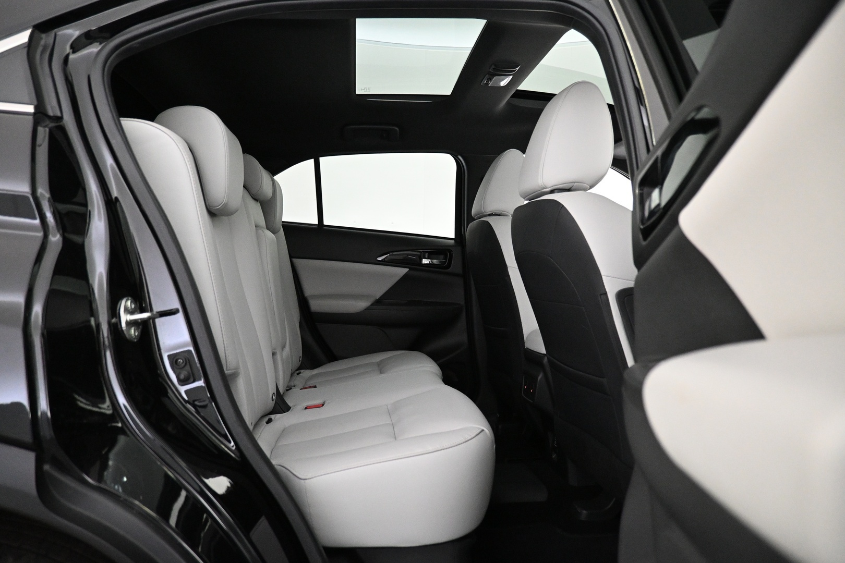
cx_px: 422
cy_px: 282
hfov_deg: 73.7
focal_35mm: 24
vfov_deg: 53.1
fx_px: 563
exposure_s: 1/60
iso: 4000
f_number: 3.5
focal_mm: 16
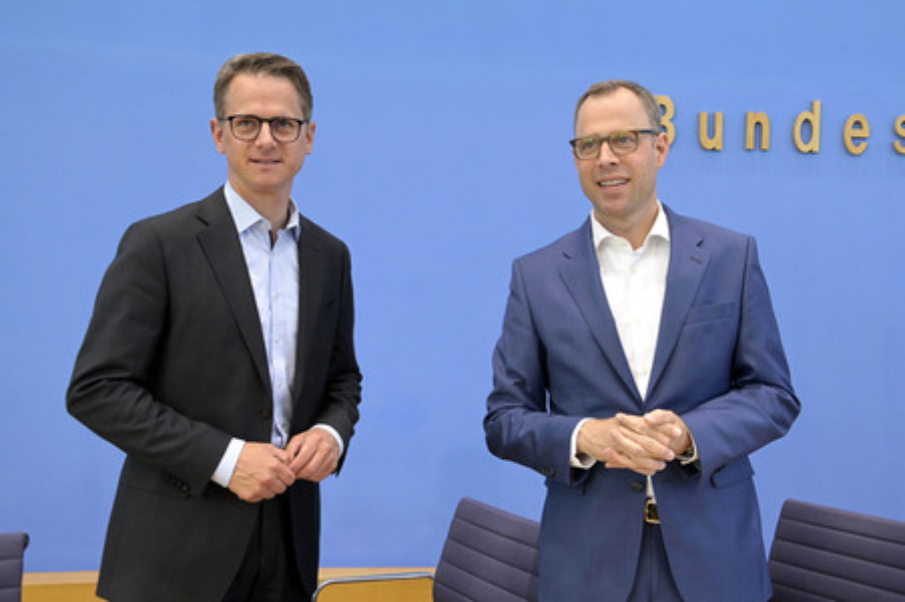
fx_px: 1055
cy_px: 301
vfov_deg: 31.8
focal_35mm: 42
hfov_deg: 46.4
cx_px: 452
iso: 4000
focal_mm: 42
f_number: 5.6
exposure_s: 1/400
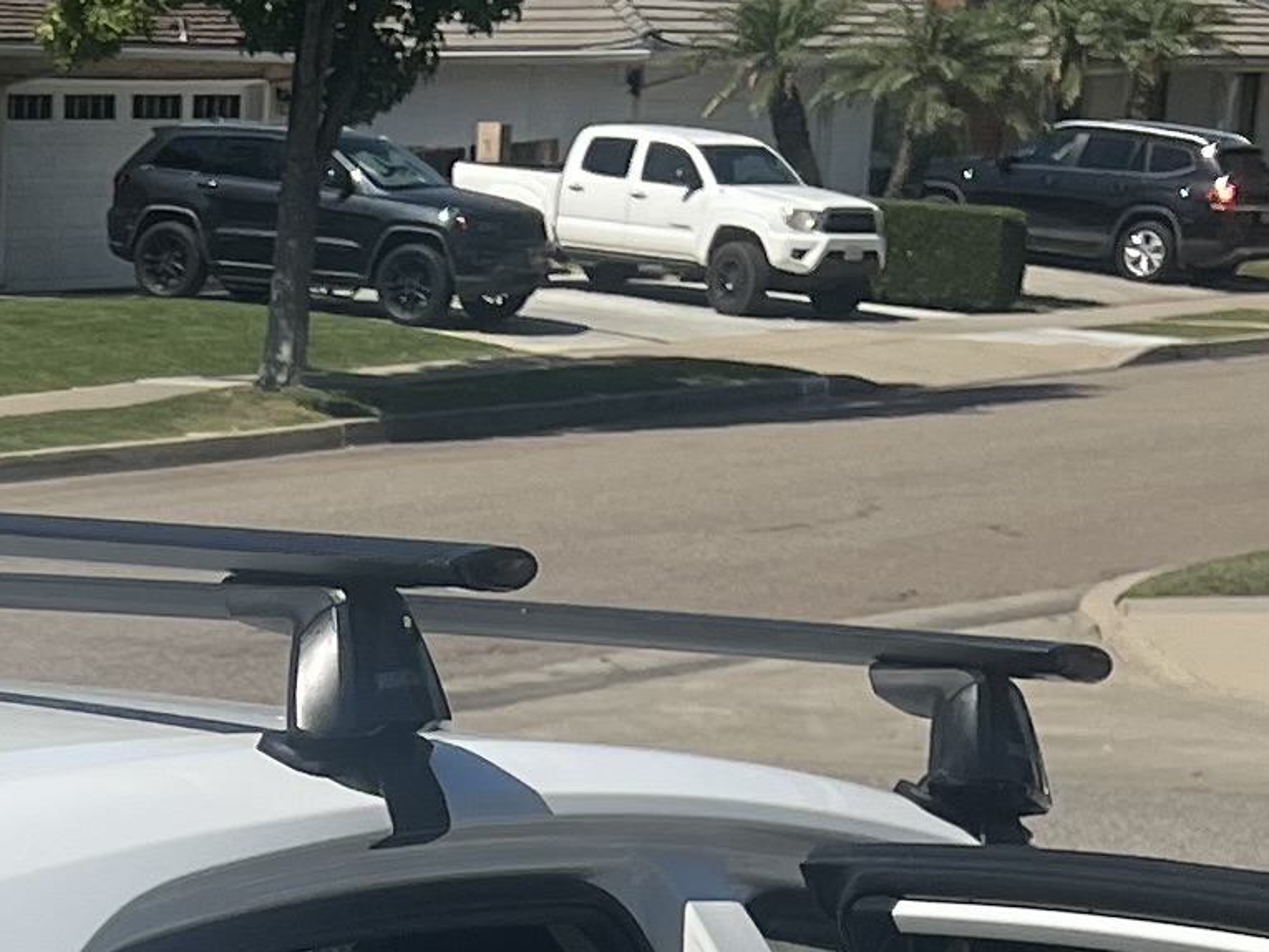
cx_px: -358
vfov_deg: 10.1
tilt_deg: -19.7
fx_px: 5023
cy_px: 1816
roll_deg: +0.4
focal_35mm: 137
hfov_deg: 13.9
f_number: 1.5
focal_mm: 5.7
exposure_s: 1/8696
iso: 50
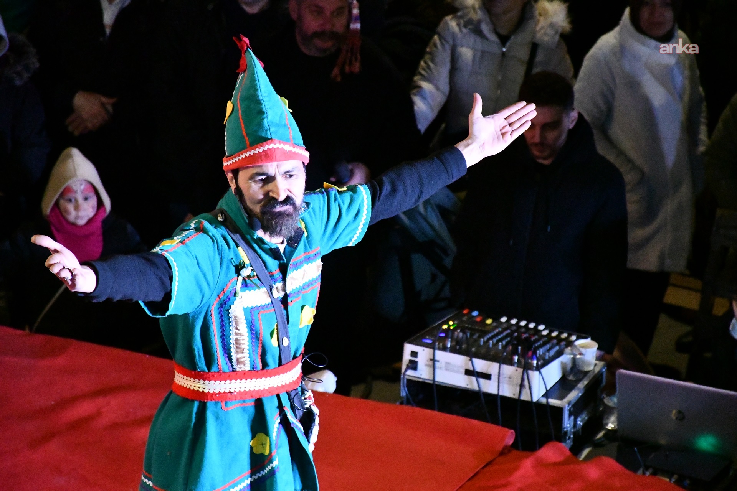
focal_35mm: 195
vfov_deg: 7.0
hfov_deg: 10.5
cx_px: 368
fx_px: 3992
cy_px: 246
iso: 20000
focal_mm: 130
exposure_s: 1/200
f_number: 5.6
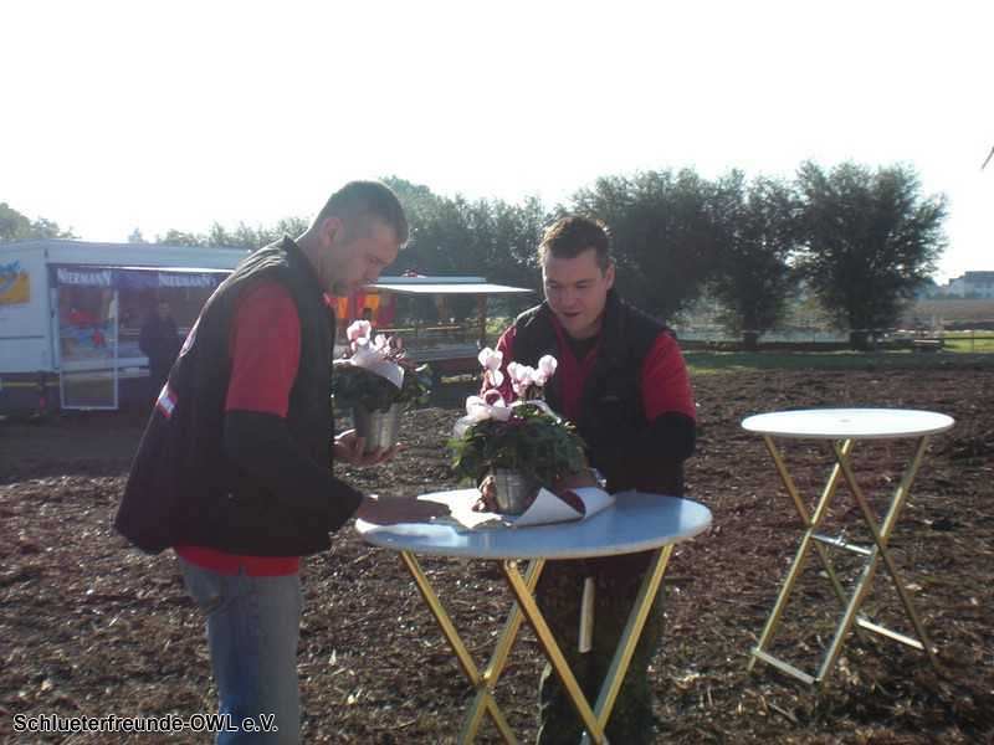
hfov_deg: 49.0
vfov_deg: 37.7
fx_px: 1091
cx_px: 497
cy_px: 372
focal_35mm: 38
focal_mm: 6.3
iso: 64
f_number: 5.6
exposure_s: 1/200
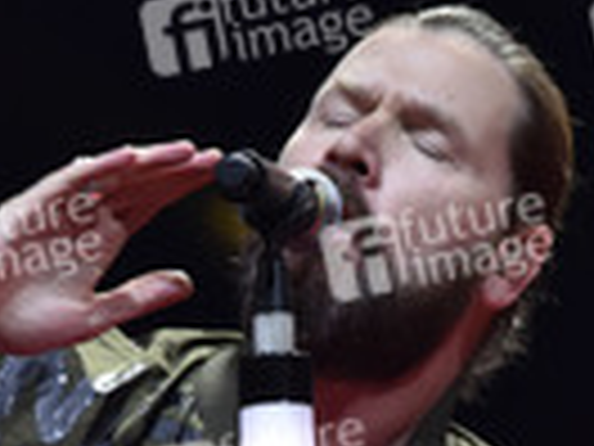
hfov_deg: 1.5
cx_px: 317
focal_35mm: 1314
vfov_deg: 1.1
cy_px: 586
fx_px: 22548
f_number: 5.6
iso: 1250
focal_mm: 400
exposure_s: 1/160
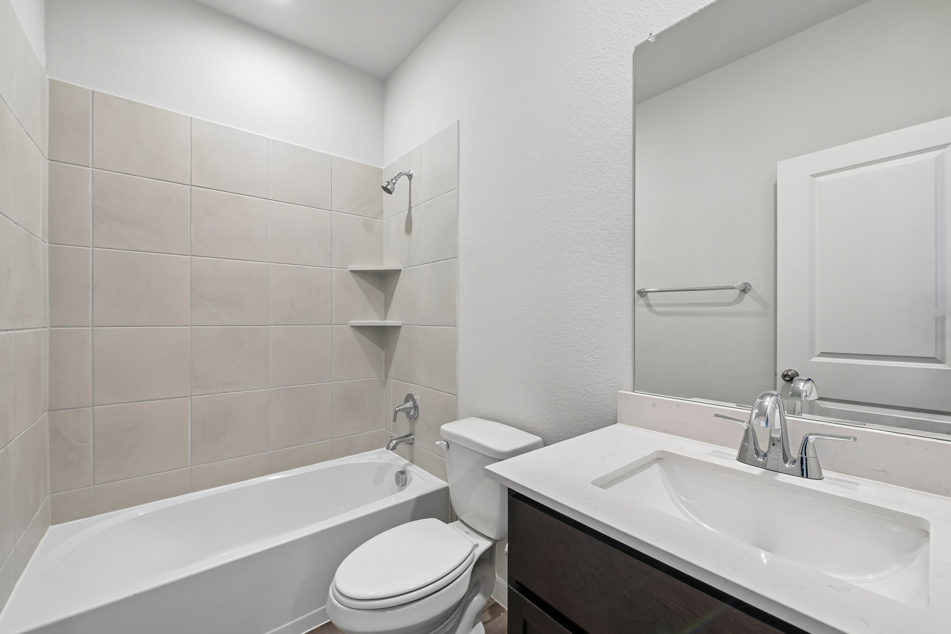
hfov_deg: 104.3
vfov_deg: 81.2
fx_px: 370
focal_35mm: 14
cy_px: 317
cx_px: 476
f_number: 8
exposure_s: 1/13
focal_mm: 14
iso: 400
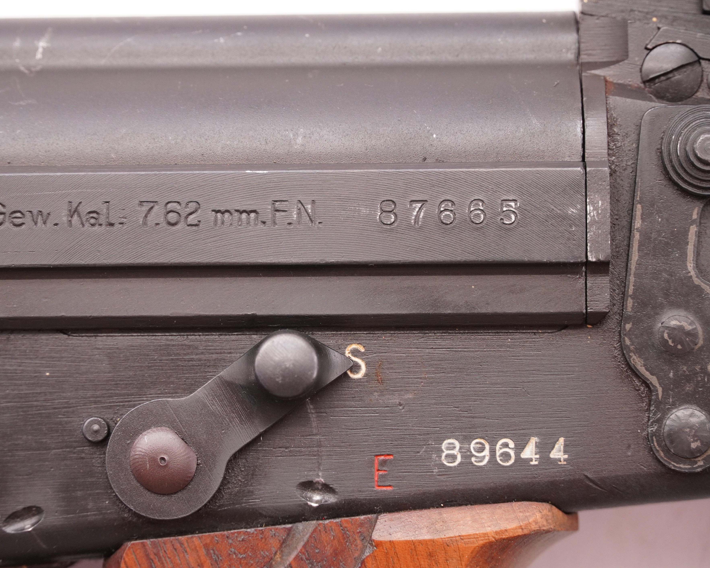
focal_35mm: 165
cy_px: 284
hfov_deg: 11.7
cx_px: 285
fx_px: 3458
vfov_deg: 9.4
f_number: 5.6
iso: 1000
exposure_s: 1/125
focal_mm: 97
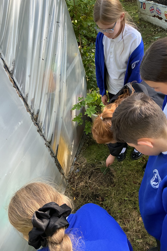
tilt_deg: -39.2
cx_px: 93
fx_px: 216
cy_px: 124
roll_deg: +21.9
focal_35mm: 31
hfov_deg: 42.3
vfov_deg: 60.3
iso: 32
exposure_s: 1/120
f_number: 1.8
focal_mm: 3
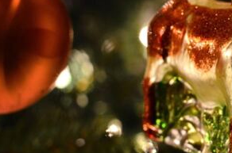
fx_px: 740
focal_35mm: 115
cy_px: 46
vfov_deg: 11.8
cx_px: 213
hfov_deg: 17.5
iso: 800
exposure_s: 1/20
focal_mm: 35
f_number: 3.5
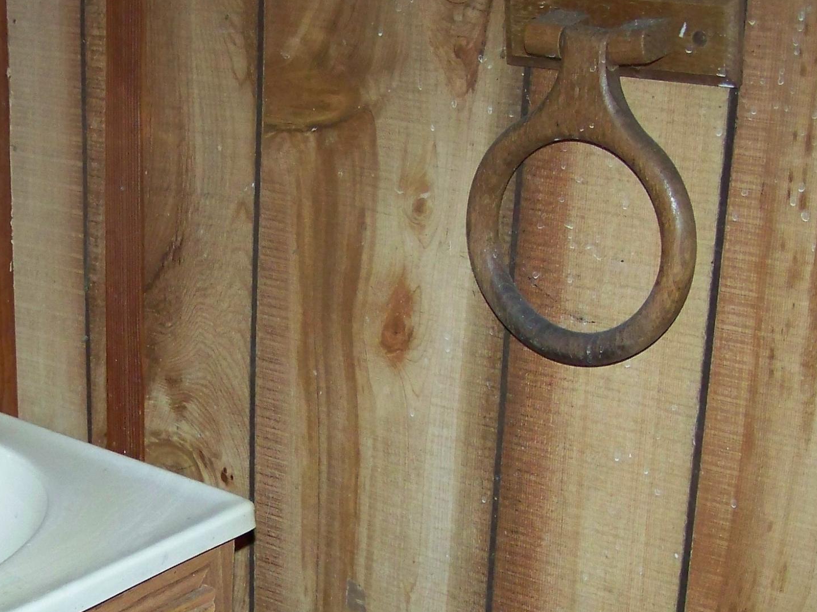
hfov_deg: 24.5
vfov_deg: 18.4
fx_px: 1864
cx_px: 220
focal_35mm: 79
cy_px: 524
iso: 200
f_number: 2.8
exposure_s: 1/30
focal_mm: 6.3
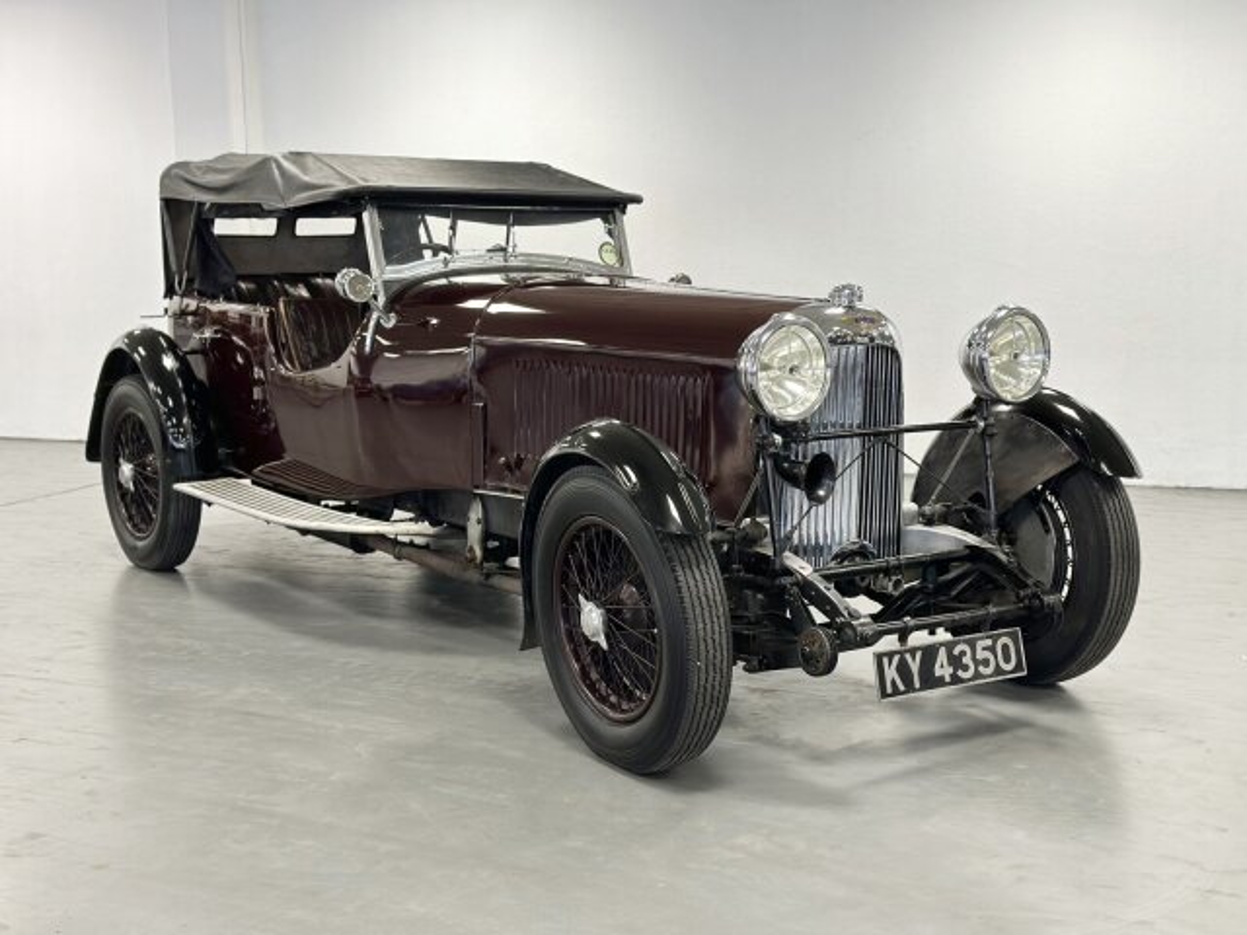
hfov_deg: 39.7
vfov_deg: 30.3
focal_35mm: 48
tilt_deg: -8.1
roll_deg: -0.1
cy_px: 468
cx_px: 624
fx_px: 1729
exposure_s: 1/60
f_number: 1.78
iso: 160
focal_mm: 6.86
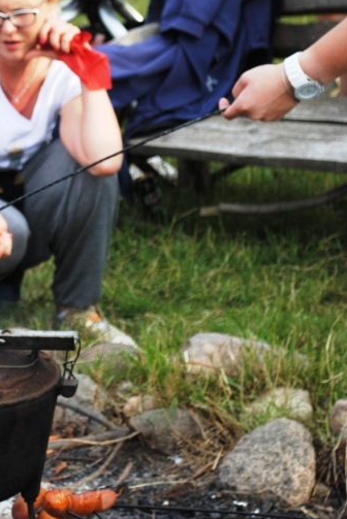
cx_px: 12
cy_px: 203
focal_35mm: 168
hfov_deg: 8.1
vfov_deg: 12.2
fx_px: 2426
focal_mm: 55
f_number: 5.6
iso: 140
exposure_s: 1/125
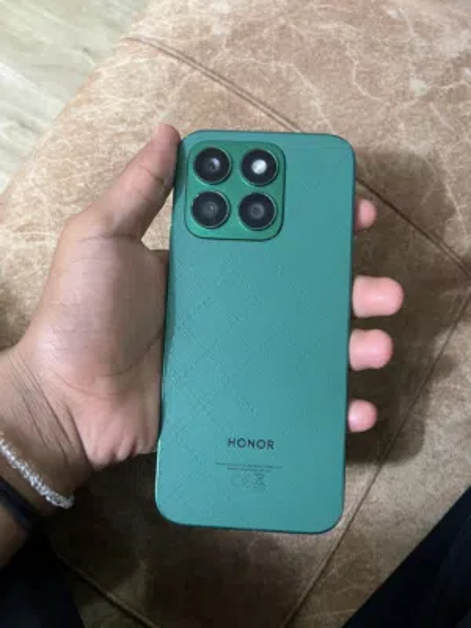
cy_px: 314
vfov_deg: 67.3
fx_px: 472
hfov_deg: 53.1
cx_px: 236
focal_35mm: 26
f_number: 1.6
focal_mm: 5.1
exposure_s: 1/33
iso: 500
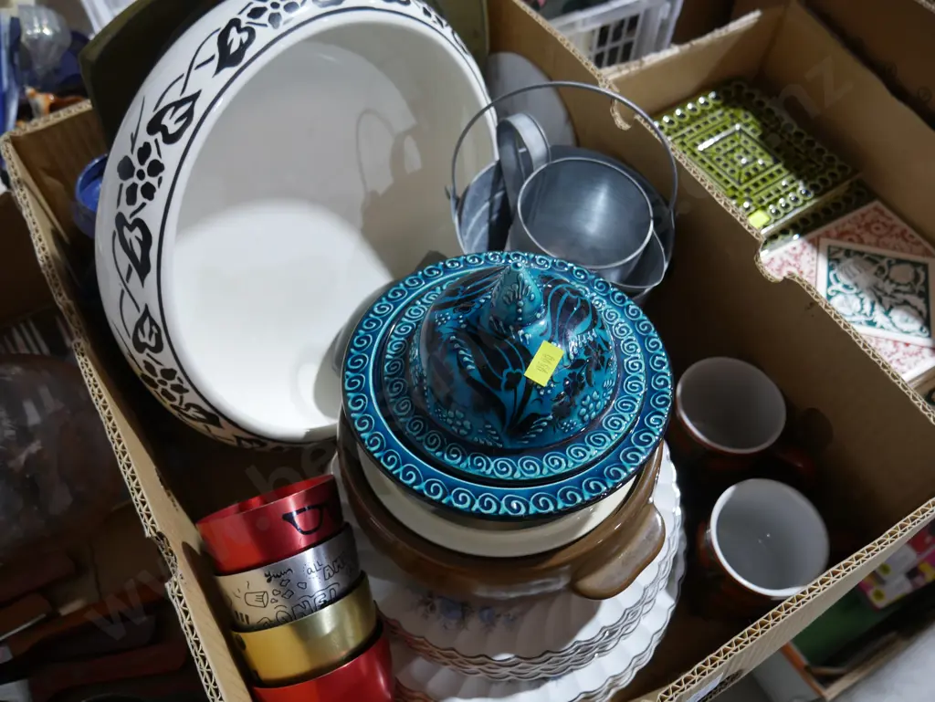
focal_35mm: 28
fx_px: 757
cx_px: 468
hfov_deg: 63.4
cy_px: 351
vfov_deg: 49.8
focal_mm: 14
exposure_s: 1/60
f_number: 3.5
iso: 800
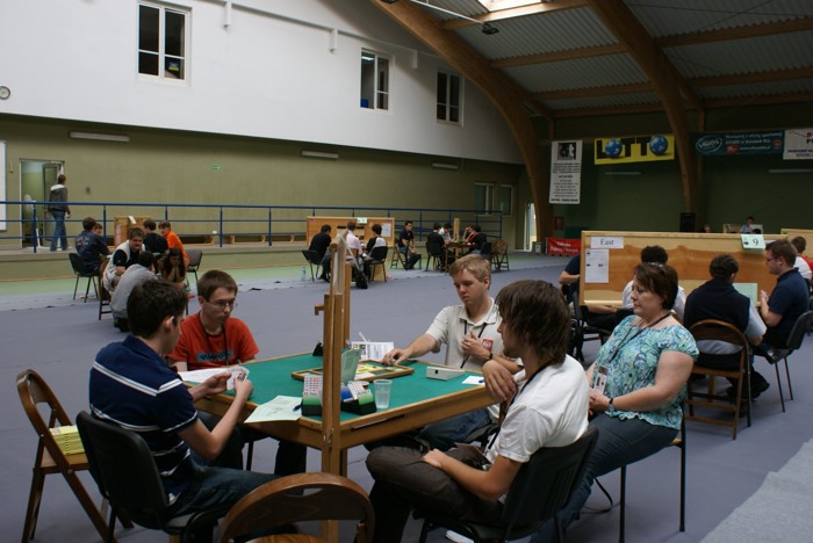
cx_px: 406
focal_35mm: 30
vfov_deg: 43.7
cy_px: 272
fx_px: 678
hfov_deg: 61.9
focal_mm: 20
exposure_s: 1/40
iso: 200
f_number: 5.6
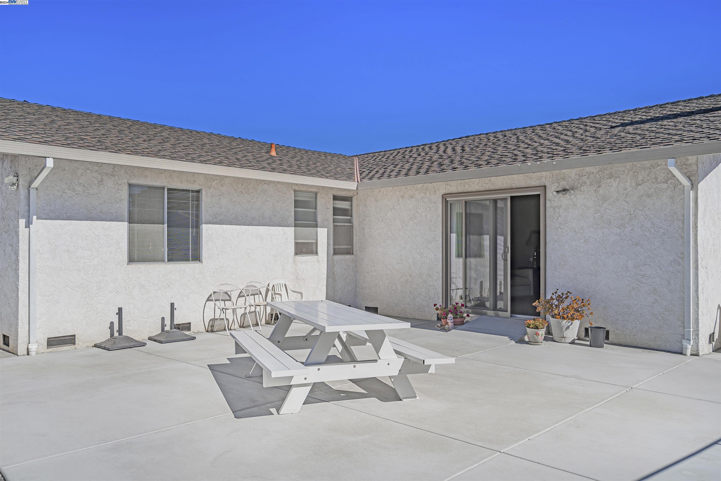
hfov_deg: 67.4
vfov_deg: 47.9
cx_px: 360
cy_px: 240
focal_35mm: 27
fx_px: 541
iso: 100
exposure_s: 1/500
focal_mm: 27
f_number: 8
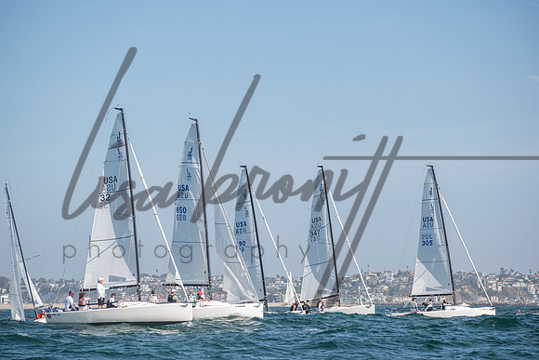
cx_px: 270
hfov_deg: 14.4
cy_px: 180
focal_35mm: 142
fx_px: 2134
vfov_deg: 9.6
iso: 200
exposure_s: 1/640
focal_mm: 95
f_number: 6.3
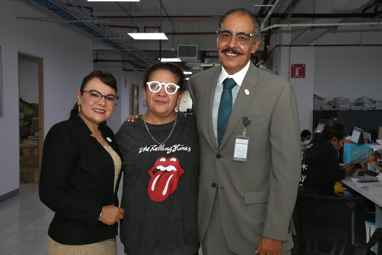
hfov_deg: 49.6
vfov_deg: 34.2
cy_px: 128
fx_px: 414
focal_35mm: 39
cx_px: 191
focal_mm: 26
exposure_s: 1/161
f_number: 5.6
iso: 1000
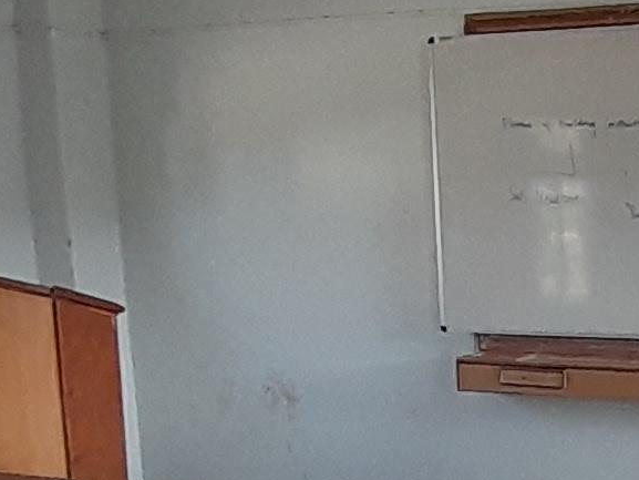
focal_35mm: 58
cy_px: 376
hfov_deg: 28.8
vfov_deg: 24.9
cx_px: 765
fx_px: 1071
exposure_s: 1/50
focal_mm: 1.13
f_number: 2.2
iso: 125
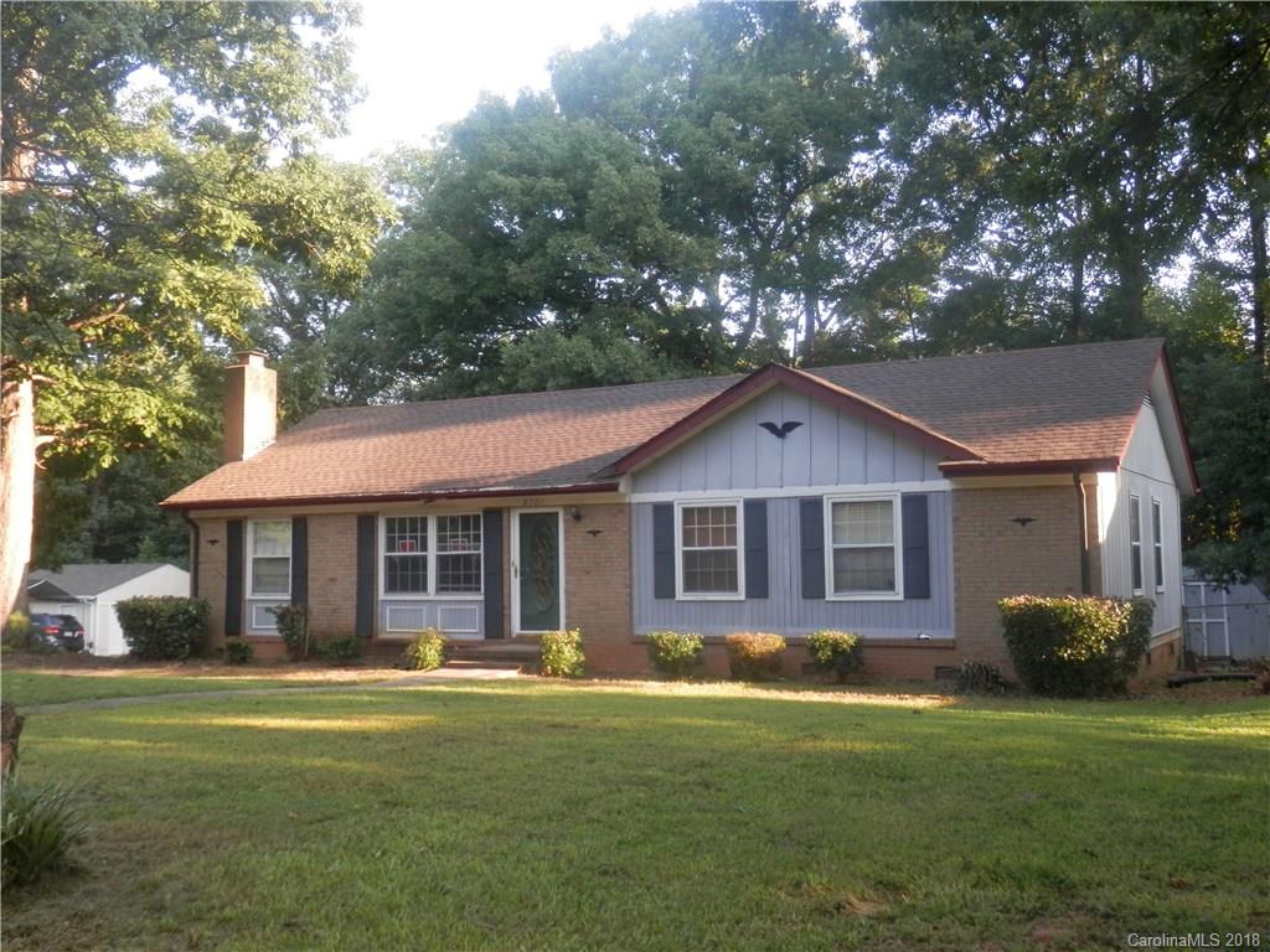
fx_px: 1357
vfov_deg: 38.7
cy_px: 476
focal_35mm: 37
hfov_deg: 50.1
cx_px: 635
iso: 100
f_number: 3.6
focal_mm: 6.6
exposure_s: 1/60
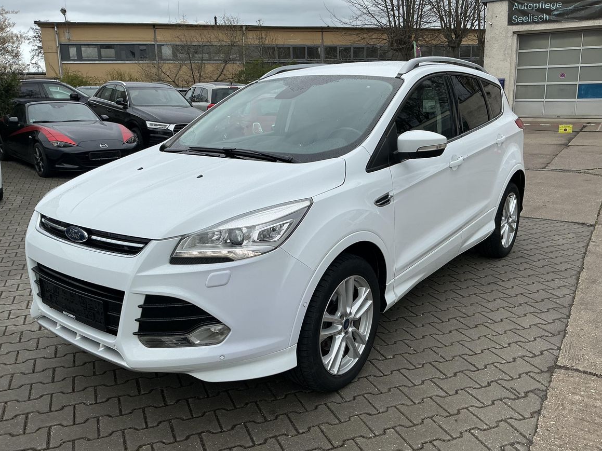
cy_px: 222
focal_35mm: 29
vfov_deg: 48.2
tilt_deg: -13.7
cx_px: 296
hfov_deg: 61.7
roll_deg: +0.8
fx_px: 504
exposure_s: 1/1279
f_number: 1.8
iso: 25
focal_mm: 3
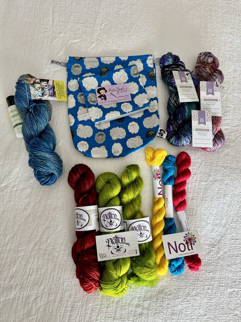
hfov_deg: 56.8
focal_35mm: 24
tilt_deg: -78.6
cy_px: 161
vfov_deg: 71.6
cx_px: 120
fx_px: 223
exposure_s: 1/60
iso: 400
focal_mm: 6.76
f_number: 1.78
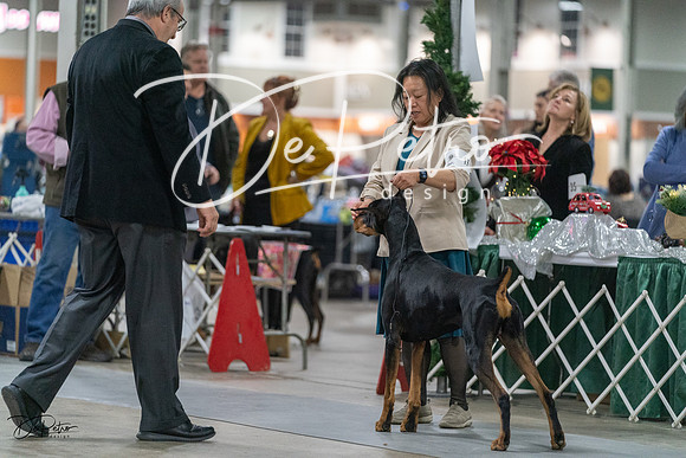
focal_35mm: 161
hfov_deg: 12.8
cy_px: 229
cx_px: 343
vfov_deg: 8.5
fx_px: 3069
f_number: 2.8
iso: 6400
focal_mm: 161
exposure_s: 1/400
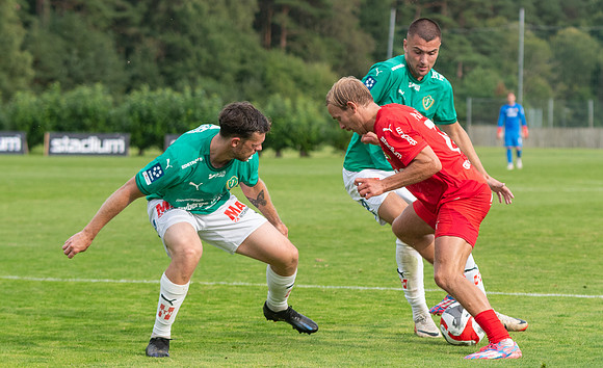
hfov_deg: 10.1
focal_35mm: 209
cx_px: 428
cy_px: 243
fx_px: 3415
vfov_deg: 6.2
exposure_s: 1/1250
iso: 450
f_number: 4
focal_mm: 95
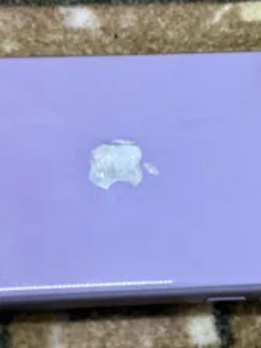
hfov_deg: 16.8
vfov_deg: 22.5
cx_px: 215
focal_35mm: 87
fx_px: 875
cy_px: 203
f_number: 2.4
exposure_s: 1/40
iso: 400
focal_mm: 3.3
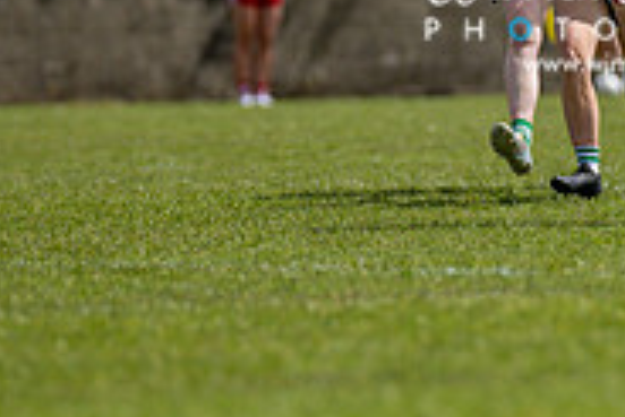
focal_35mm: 693
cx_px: 645
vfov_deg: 2.0
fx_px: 12040
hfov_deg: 3.0
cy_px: -76
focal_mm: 220
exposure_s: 1/6400
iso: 140
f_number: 2.8
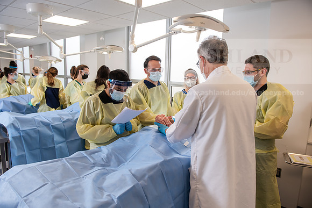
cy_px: 104
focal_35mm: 24
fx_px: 208
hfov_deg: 73.7
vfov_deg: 53.2
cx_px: 156
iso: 500
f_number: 4.5
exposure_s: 1/200
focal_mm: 24
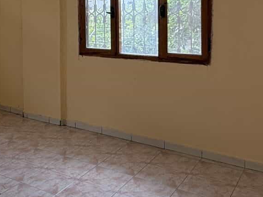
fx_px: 380
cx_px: 1
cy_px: 23
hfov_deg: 34.7
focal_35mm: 50
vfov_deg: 28.1
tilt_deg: -2.9
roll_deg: +1.1
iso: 64
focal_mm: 2.22
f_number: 2.2
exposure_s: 1/126
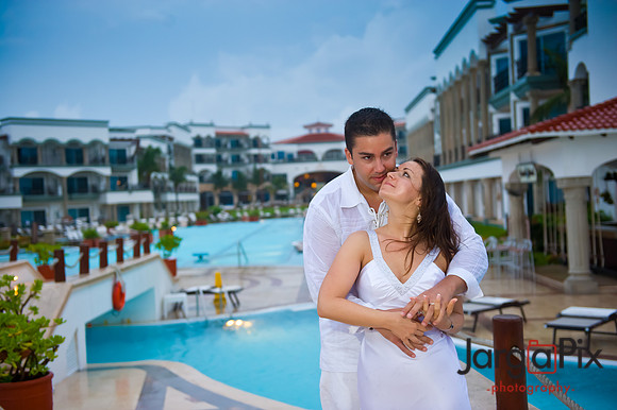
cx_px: 308
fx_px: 771
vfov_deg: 29.8
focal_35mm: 45
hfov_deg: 43.6
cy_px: 205
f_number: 3.2
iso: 1600
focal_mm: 45
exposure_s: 1/125
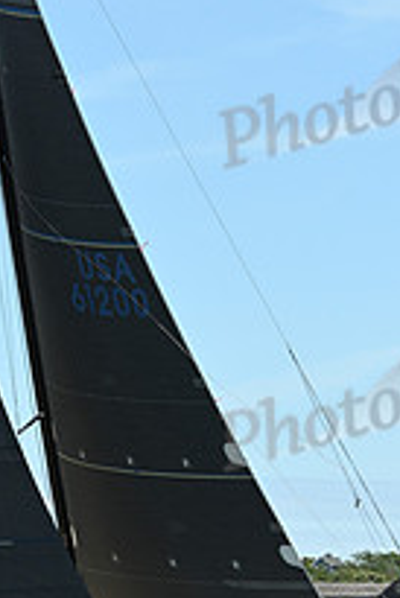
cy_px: 286
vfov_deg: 7.7
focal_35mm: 269
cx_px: 69
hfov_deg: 5.1
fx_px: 4475
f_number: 5.6
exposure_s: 1/1000
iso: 320
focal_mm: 95
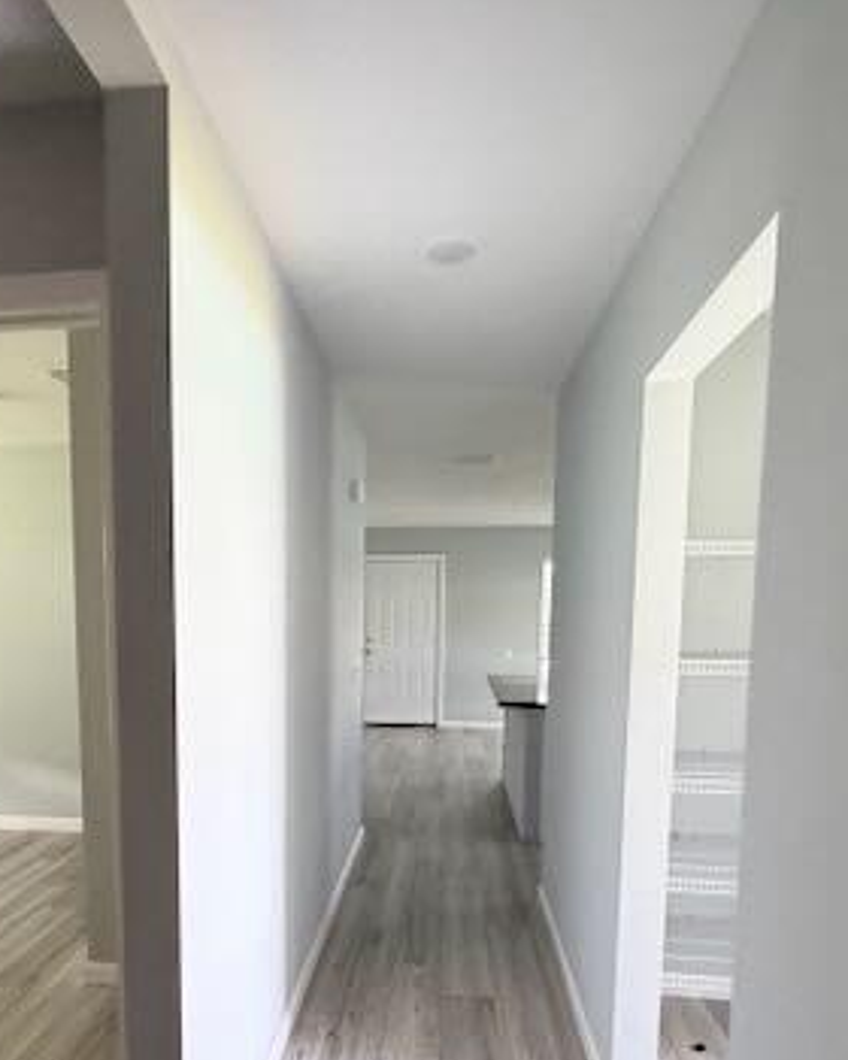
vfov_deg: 66.5
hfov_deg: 56.4
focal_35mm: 25
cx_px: 342
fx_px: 784
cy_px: 697
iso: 320
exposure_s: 1/105
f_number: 2.2
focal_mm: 2.22
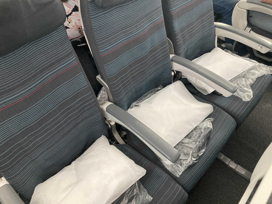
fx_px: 220
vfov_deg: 49.7
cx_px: 136
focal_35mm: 28
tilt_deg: -48.3
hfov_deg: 63.4
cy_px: 102
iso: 400
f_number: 1.8
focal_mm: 3.99
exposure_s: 1/33
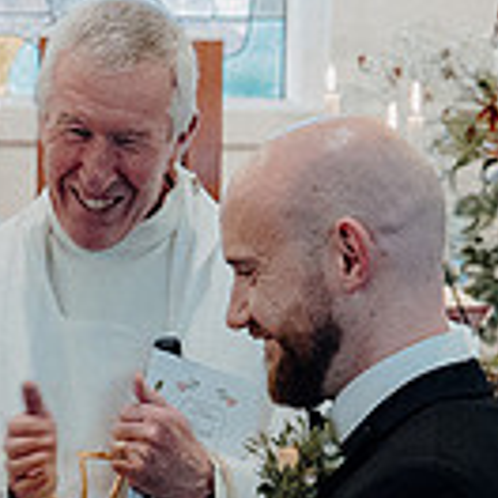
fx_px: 3516
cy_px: 477
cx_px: 113
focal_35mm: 216
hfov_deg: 8.1
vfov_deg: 8.1
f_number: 3.5
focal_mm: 39
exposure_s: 1/160
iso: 2000
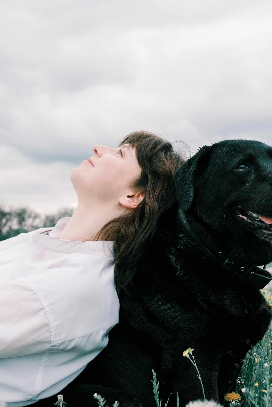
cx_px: 167
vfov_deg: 35.6
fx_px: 635
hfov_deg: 24.1
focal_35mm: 56
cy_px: 211
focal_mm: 26
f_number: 4
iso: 1000
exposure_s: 1/1600
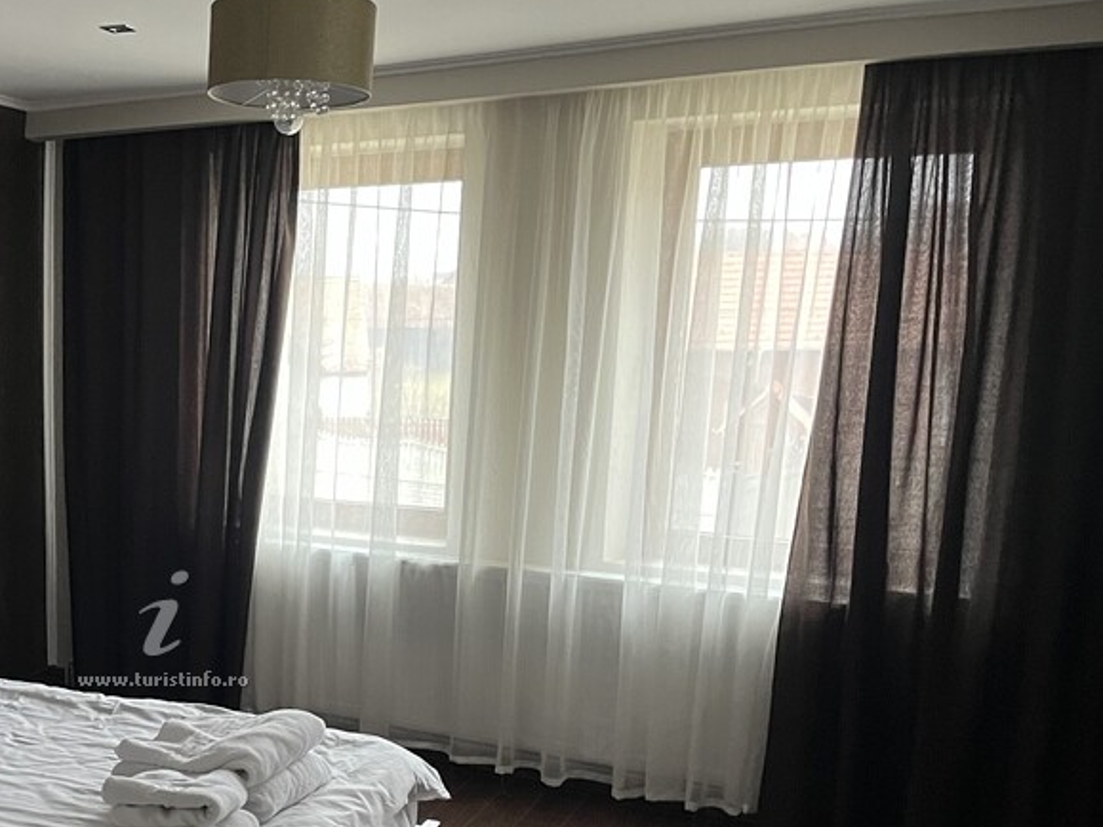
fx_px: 1465
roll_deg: +0.1
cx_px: 133
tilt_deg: -12.3
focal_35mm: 46
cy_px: 596
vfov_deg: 31.1
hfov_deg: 38.7
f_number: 1.6
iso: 500
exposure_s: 1/60
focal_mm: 5.1
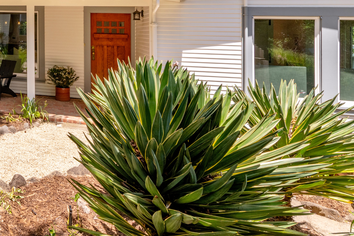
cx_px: -15
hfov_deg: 46.0
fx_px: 324
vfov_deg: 36.2
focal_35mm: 33
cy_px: 4
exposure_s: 1/200
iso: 250
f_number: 9
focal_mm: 14
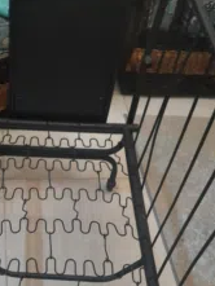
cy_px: 255
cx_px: 45
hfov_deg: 30.2
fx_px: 389
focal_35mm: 47
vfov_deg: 37.8
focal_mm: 3.98
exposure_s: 1/60
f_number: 1.8
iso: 320
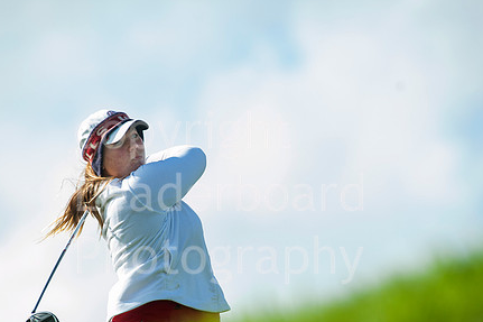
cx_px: 222
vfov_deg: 3.4
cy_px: 203
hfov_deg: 5.1
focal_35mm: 404
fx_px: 5418
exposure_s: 1/3200
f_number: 6.3
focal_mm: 300
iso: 500
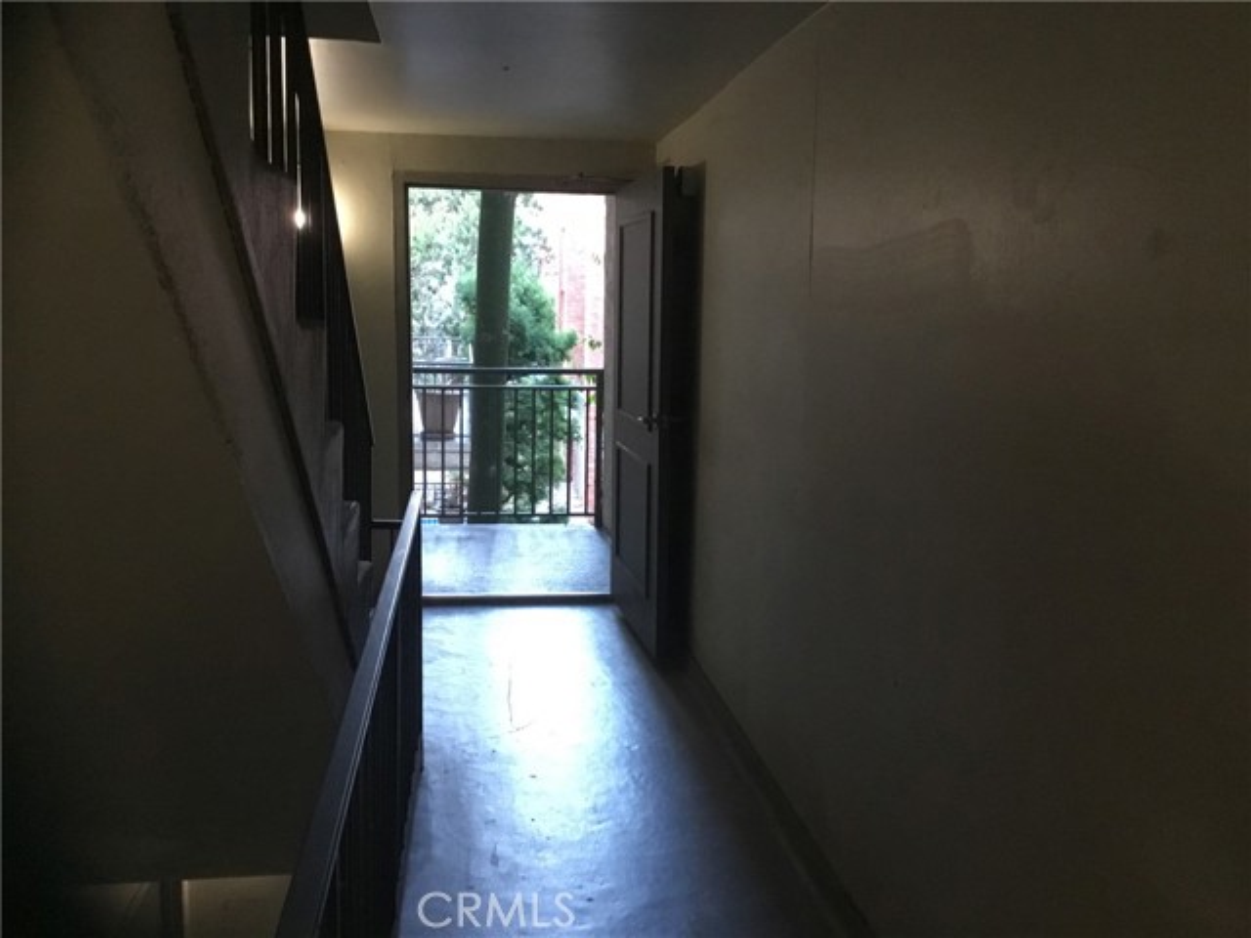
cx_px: 626
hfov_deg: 58.4
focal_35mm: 31
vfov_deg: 45.4
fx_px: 1120
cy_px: 469
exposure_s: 1/30
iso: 250
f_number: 2.4
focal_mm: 3.3
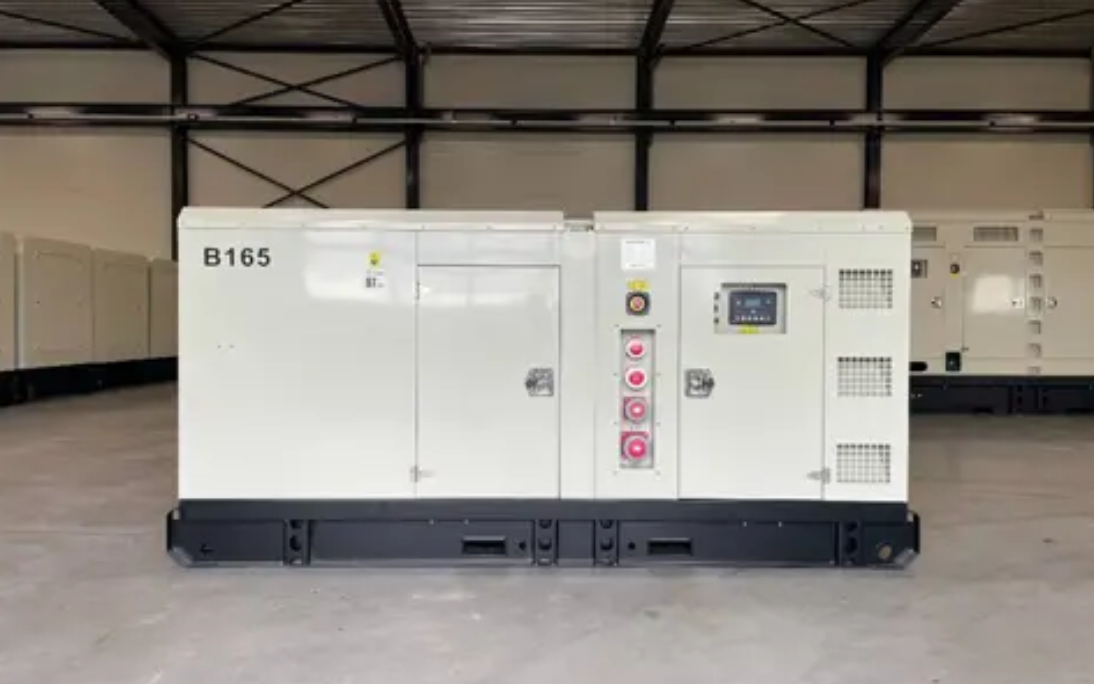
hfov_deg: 66.5
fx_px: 835
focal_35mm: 28
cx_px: 542
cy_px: 343
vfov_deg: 44.5
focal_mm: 4.2
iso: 80
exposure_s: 1/100
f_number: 1.6
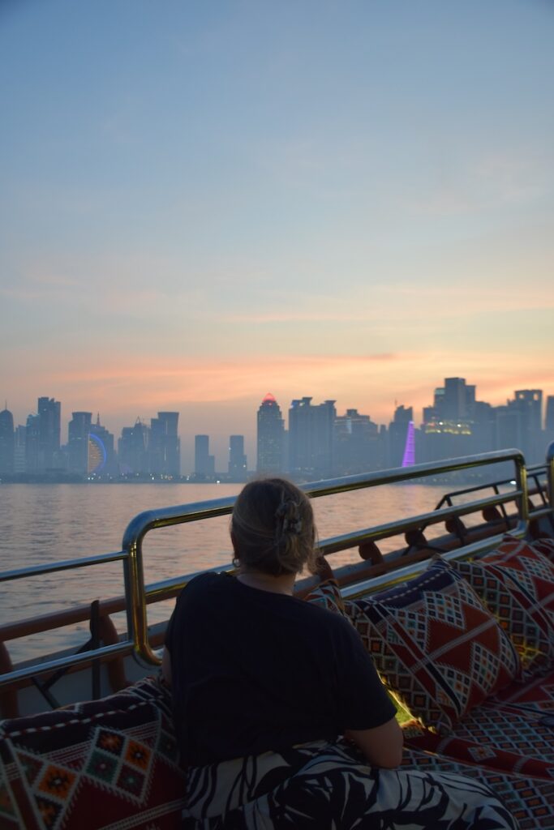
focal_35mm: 34
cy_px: 415
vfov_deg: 55.1
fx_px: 796
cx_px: 277
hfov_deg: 38.4
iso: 800
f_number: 4
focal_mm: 23
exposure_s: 1/60
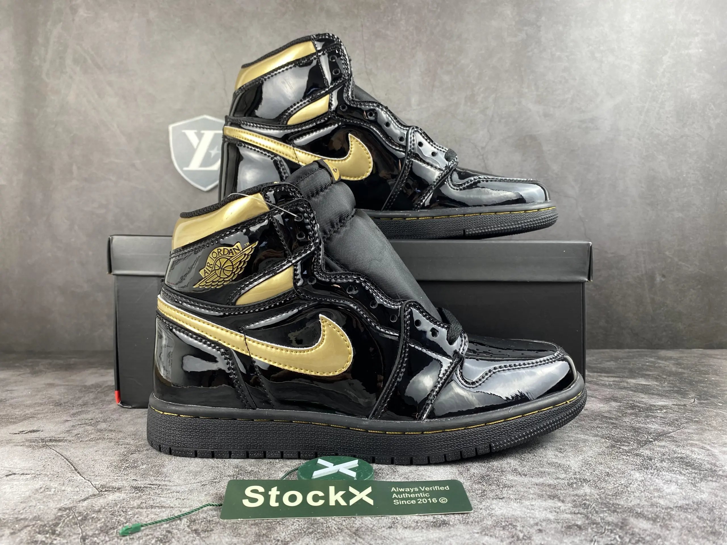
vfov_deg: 53.1
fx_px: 546
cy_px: 272
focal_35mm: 26
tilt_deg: -1.4
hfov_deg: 67.3
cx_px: 364
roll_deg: -0.6
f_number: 1.8
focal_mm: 4.25
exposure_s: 1/100
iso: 64
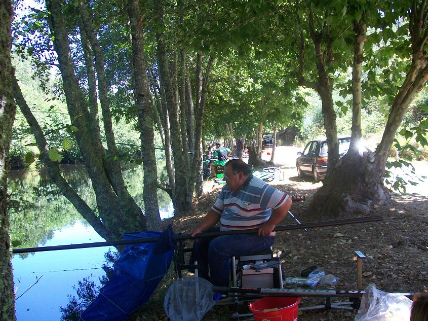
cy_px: 156
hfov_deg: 50.2
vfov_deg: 38.6
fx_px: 457
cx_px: 214
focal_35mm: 37
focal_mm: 6
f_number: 2.7
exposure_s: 1/100
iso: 64
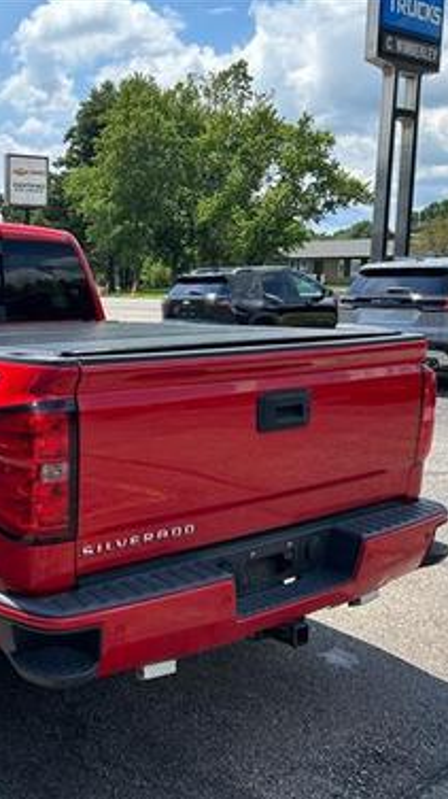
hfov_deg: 29.4
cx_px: 19
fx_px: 804
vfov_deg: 52.8
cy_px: 400
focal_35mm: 38
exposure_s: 1/2353
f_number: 1.5
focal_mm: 5.7
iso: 50
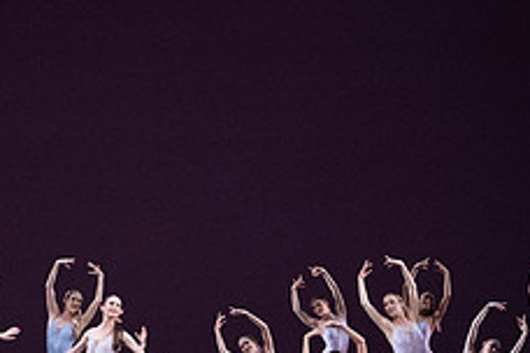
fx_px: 2620
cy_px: 203
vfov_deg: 7.7
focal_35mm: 178
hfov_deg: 11.5
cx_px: 46
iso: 12800
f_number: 9
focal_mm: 70
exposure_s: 1/400
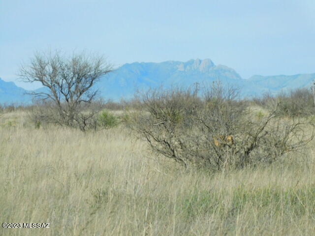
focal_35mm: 300
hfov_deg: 6.6
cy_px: 118
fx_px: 2730
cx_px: 158
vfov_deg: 5.0
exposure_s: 1/640
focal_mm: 53.7
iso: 125
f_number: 5.5
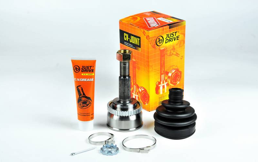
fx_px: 542
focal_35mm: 77
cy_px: 84
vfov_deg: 16.9
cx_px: 129
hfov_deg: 26.8
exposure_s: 1/125
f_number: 10
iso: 200
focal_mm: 50
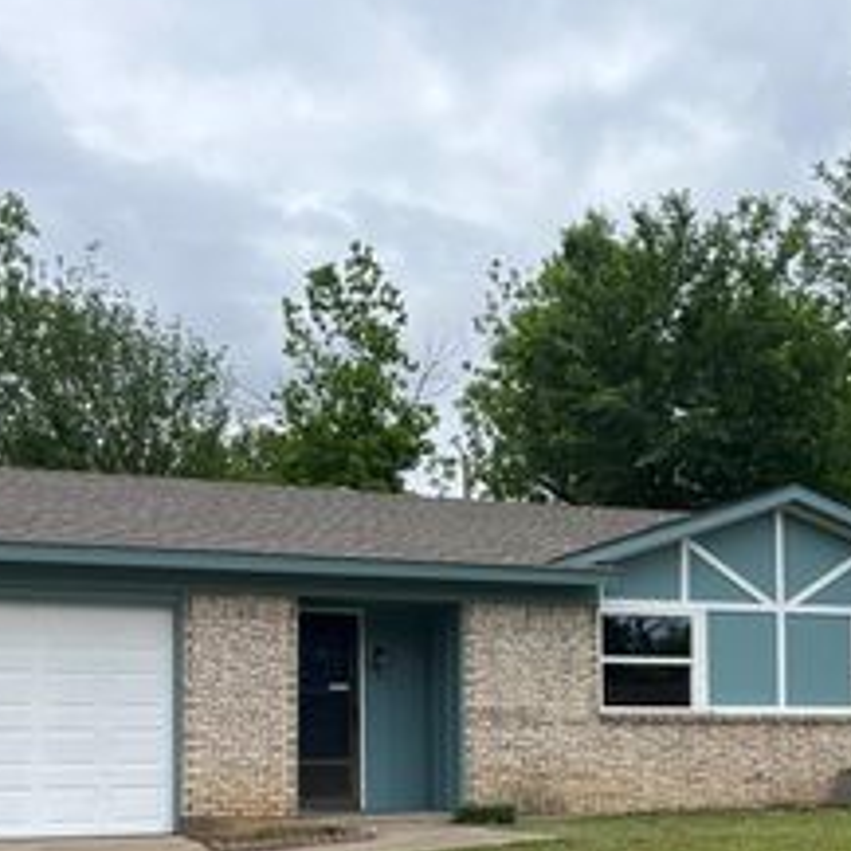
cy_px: 673
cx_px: 416
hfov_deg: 32.2
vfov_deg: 31.4
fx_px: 1474
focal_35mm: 53
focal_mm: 5.1
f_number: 1.6
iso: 50
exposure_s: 1/3521
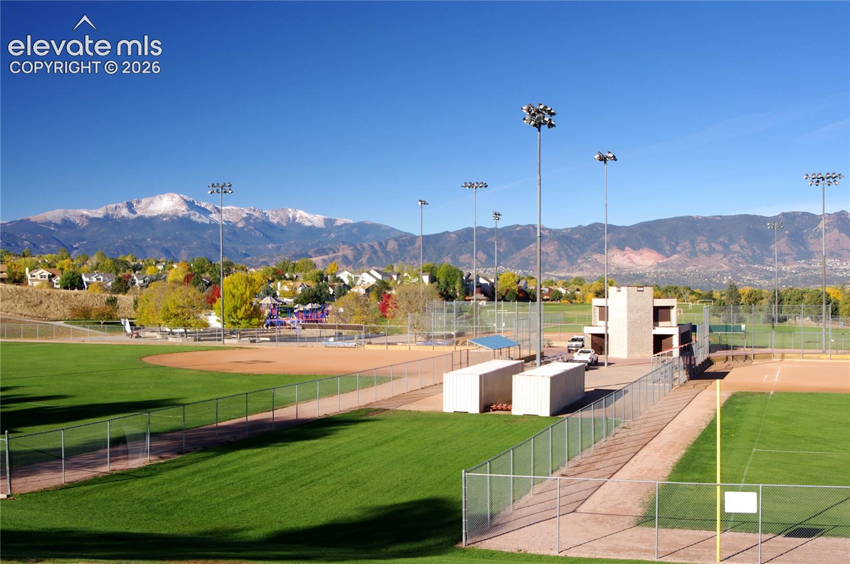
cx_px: 425
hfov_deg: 46.5
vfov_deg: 31.8
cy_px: 282
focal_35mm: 42
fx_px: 990
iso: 200
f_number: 7.1
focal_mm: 28
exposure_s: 1/160
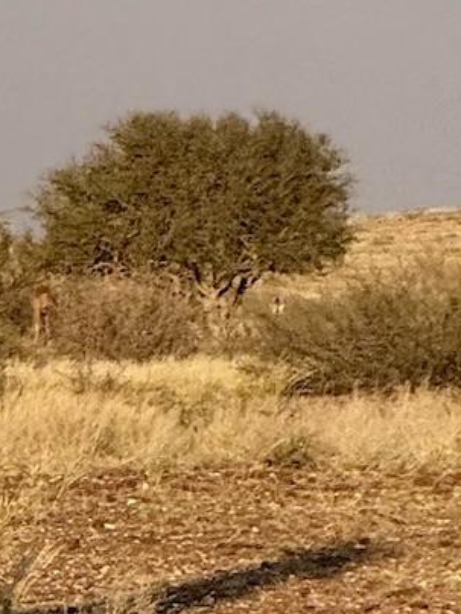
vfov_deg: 3.3
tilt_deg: +1.8
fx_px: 10796
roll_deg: -0.8
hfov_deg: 2.4
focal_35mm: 608
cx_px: -651
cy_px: -87
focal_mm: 15.66
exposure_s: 1/1271
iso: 50
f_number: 2.8
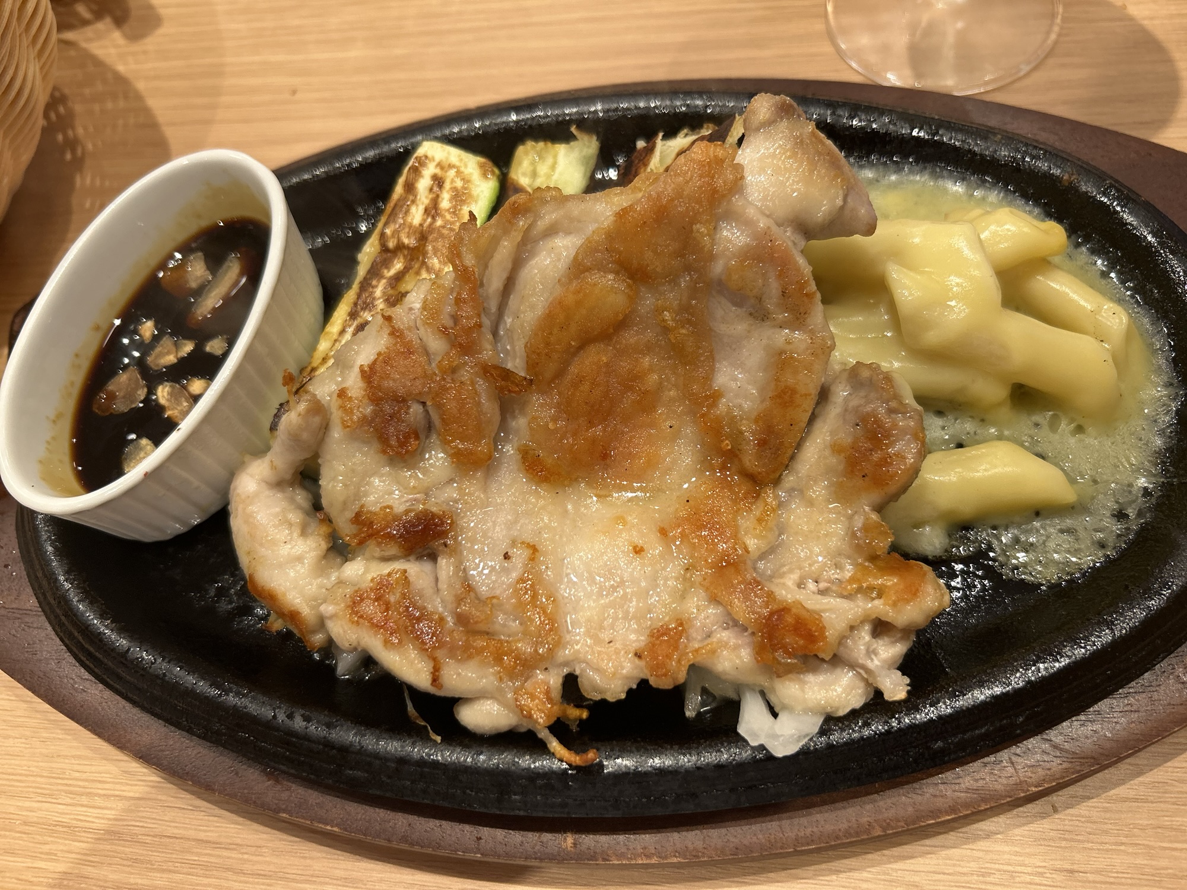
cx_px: 594
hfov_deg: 67.3
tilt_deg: -63.6
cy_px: 445
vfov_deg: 53.1
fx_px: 892
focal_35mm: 26
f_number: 1.5
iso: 100
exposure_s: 1/100
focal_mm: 5.7
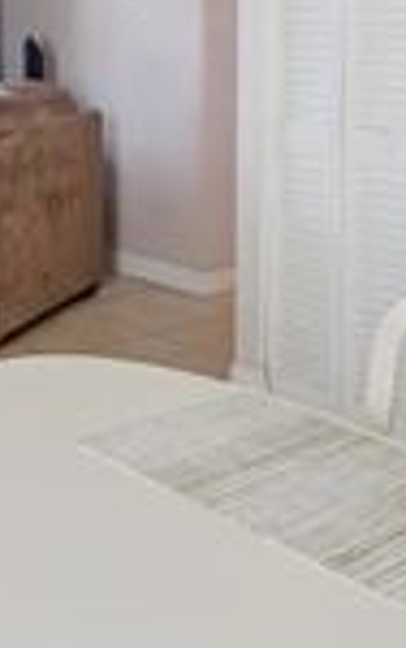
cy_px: 15
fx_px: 1078
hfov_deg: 20.5
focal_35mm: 61
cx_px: -26
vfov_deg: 31.2
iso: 500
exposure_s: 1/250
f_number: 11
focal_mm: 14
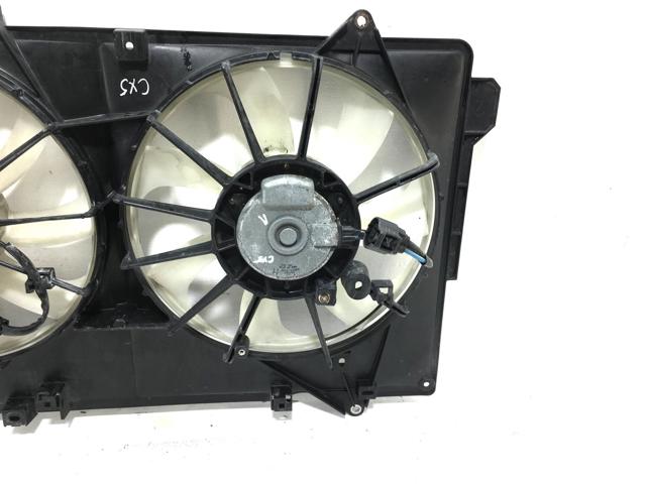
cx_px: 323
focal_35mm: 29
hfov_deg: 61.7
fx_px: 541
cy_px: 242
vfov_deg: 48.2
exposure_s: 1/111
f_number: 2.2
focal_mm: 4.15
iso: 25
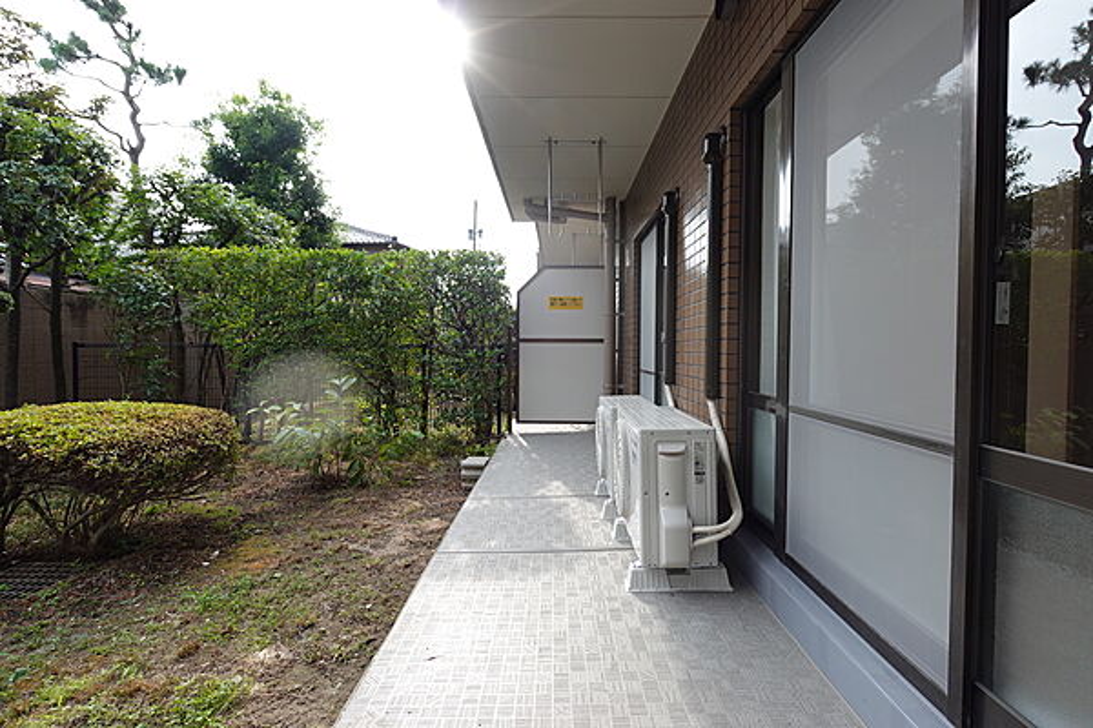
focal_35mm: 18
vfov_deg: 67.4
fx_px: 546
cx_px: 546
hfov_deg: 90.0
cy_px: 364
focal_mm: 6.9
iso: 125
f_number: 4
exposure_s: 1/160
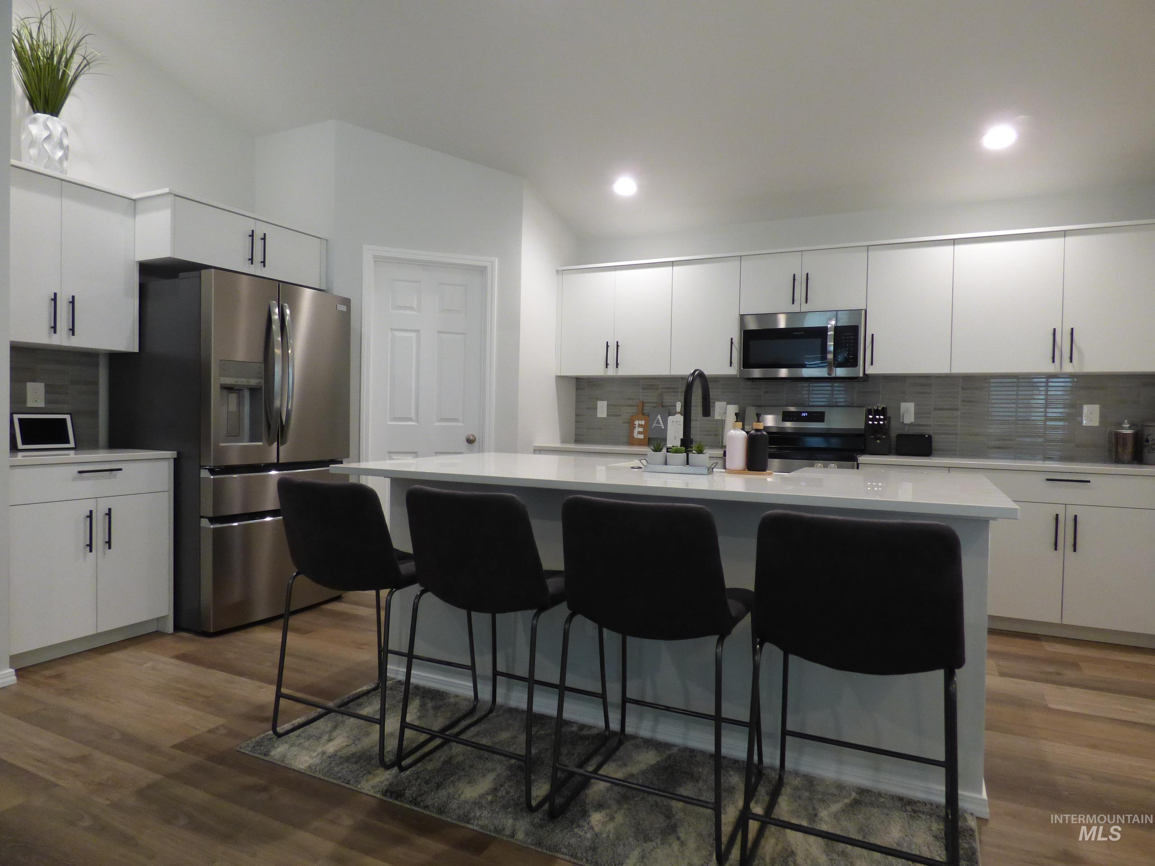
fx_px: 667
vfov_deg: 66.0
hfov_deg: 81.7
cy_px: 433
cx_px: 578
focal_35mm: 20
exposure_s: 1/60
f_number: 2.8
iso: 400
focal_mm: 3.58
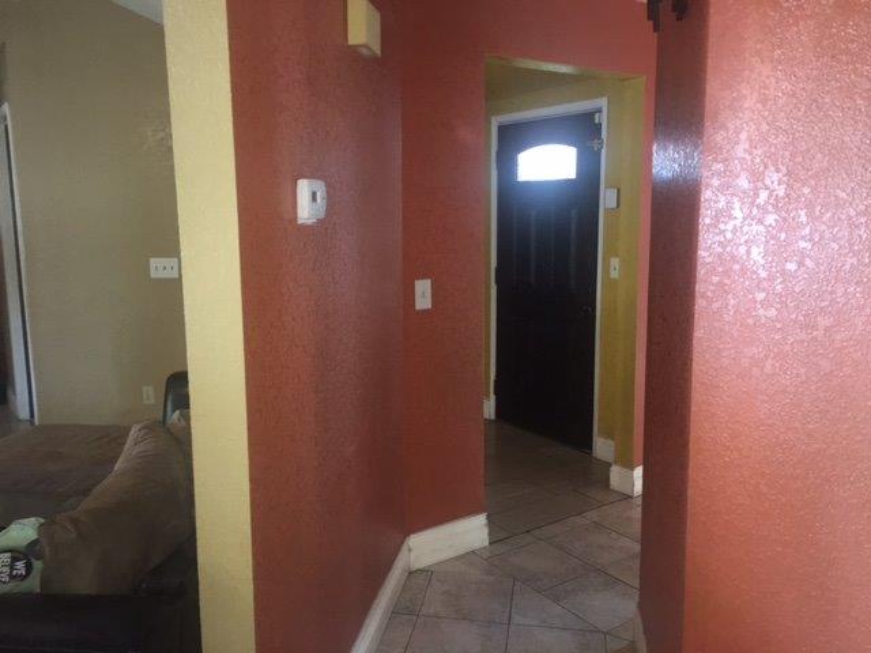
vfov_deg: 48.2
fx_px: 730
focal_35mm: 29
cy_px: 326
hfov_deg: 61.7
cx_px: 436
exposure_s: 1/16
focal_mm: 4.15
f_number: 2.2
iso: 200
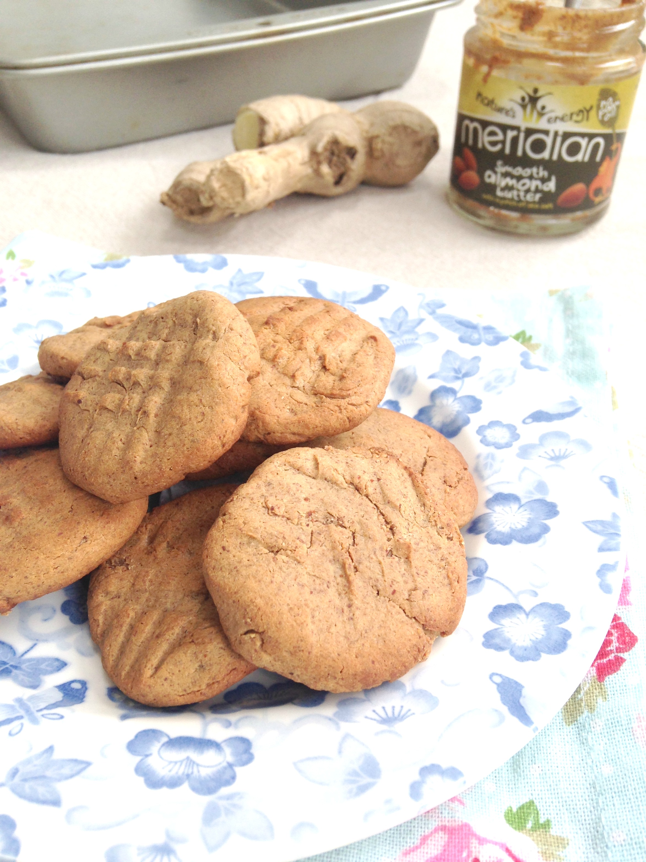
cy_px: 431
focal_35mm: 33
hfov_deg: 42.9
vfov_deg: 55.4
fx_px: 821
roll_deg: -2.5
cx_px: 323
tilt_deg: -41.1
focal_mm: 4.12
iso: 50
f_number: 2.4
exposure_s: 1/60
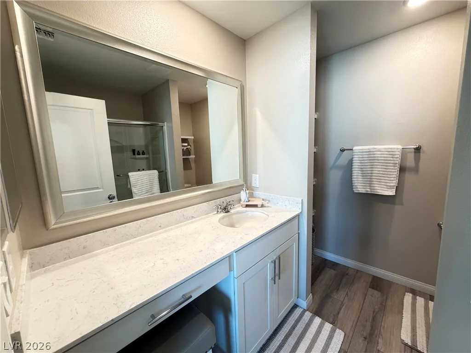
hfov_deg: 102.1
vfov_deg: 85.7
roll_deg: +2.5
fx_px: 190
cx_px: 236
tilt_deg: -7.1
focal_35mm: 14
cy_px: 176
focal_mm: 2.22
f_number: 2.2
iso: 400
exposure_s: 1/60
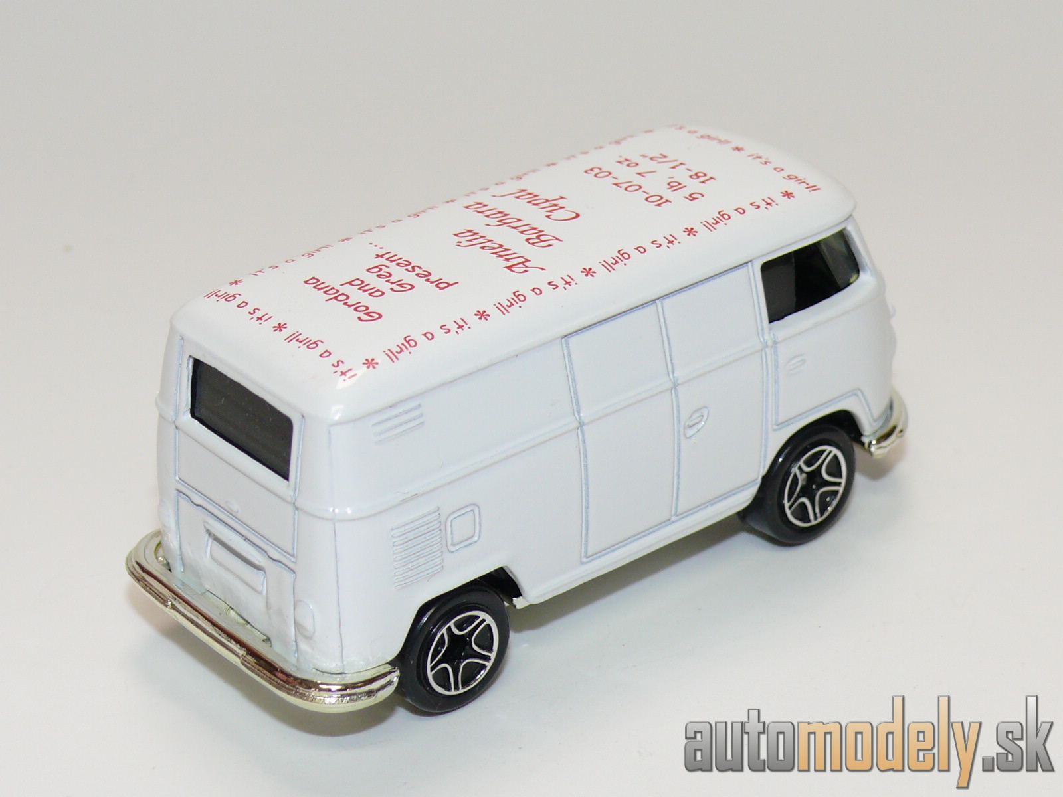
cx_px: 532
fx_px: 3132
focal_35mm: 102
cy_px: 398
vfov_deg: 14.5
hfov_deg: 19.3
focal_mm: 13.3
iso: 100
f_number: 4
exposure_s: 1/30
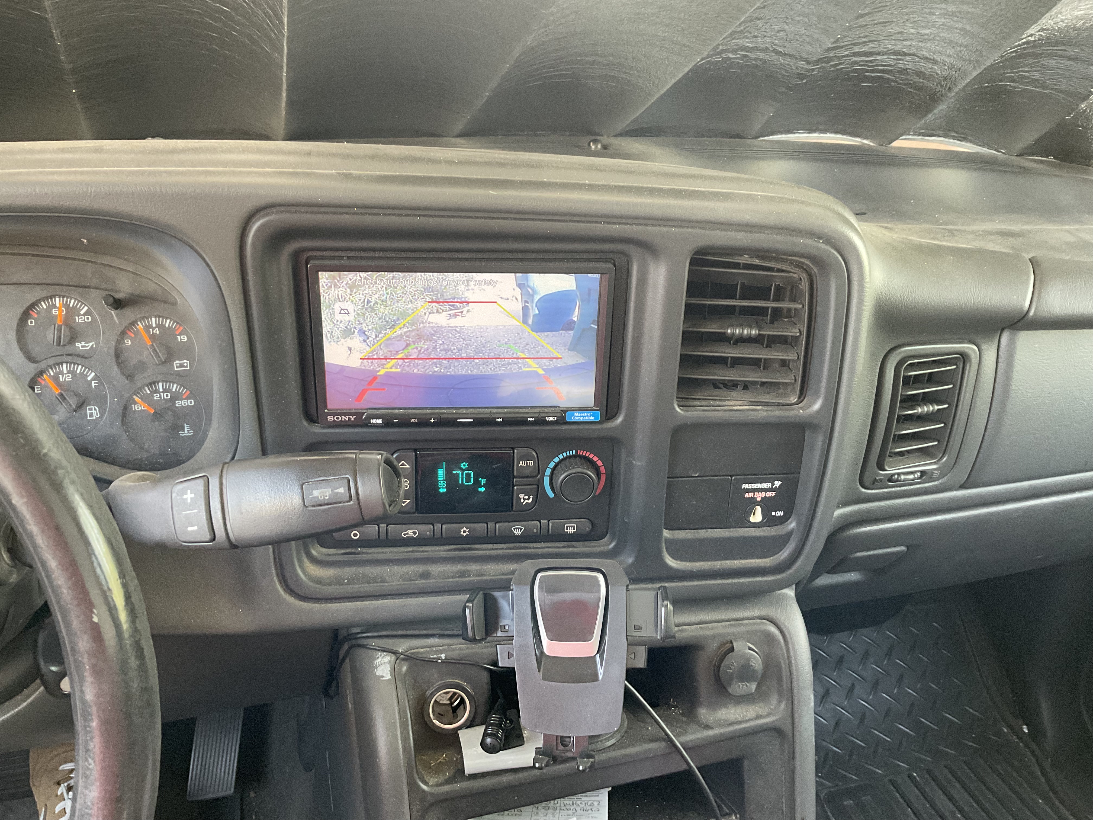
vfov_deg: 48.2
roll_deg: -2.7
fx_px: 916
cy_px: 410
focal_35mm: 29
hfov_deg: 61.7
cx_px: 546
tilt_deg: -29.7
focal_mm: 3
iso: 250
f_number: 1.8
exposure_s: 1/60
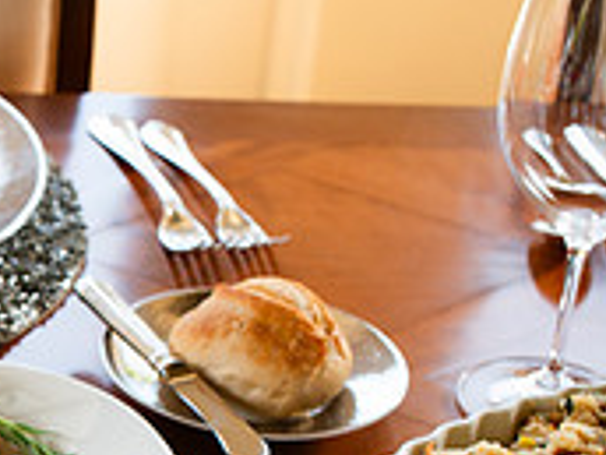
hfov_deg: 11.6
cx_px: -331
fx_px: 2836
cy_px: 591
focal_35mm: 162
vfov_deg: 9.0
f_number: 5.6
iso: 250
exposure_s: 1/100
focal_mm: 50
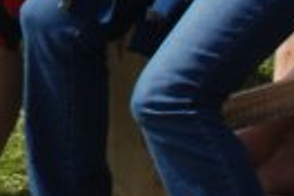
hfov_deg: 4.7
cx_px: -797
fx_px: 3323
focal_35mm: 407
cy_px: -10
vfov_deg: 3.4
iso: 100
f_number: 8
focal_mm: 35
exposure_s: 1/250
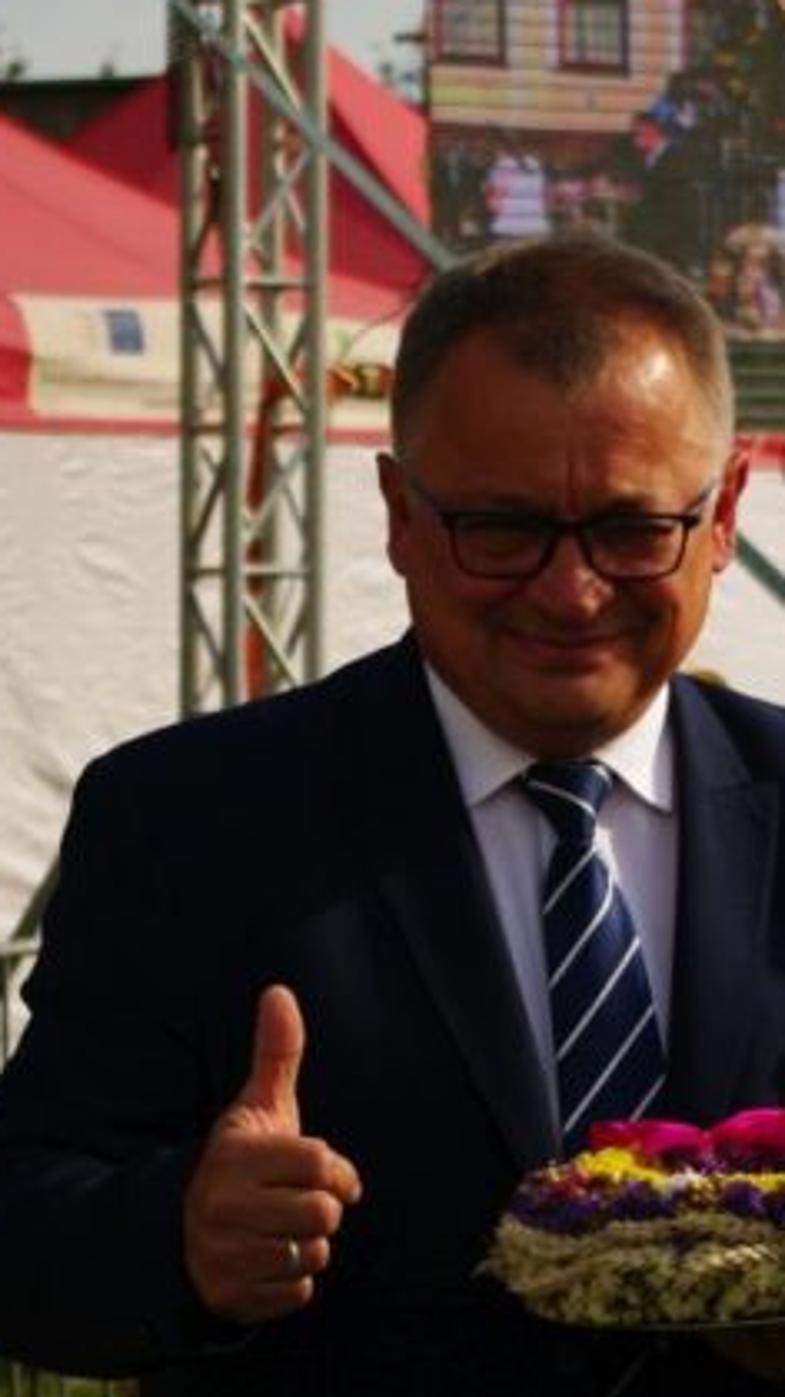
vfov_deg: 13.6
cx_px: 645
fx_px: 5850
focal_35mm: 158
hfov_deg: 7.7
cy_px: 805
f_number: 5.6
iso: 280
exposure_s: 1/1500
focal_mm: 55
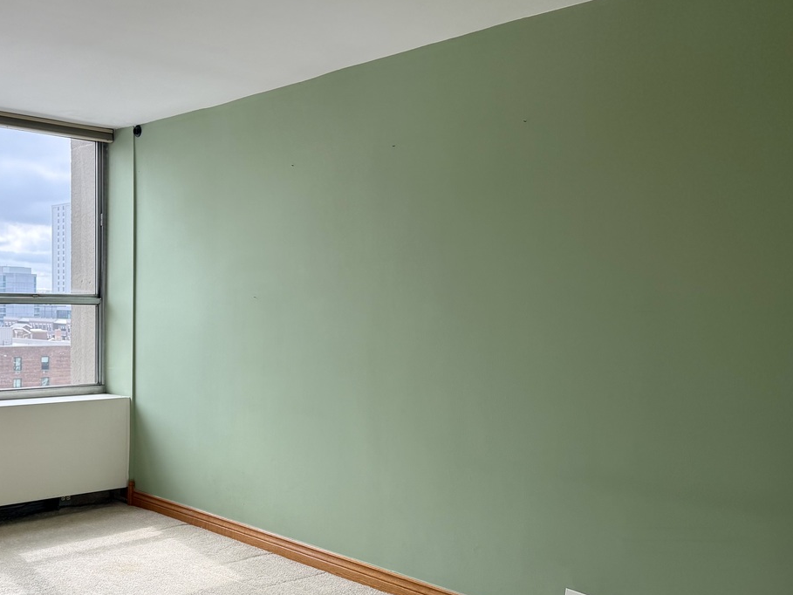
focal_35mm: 38
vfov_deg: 37.6
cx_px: 185
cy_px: 363
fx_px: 871
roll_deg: -1.0
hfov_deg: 46.9
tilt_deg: -2.6
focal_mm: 6.76
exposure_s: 1/1522
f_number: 1.78
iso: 100
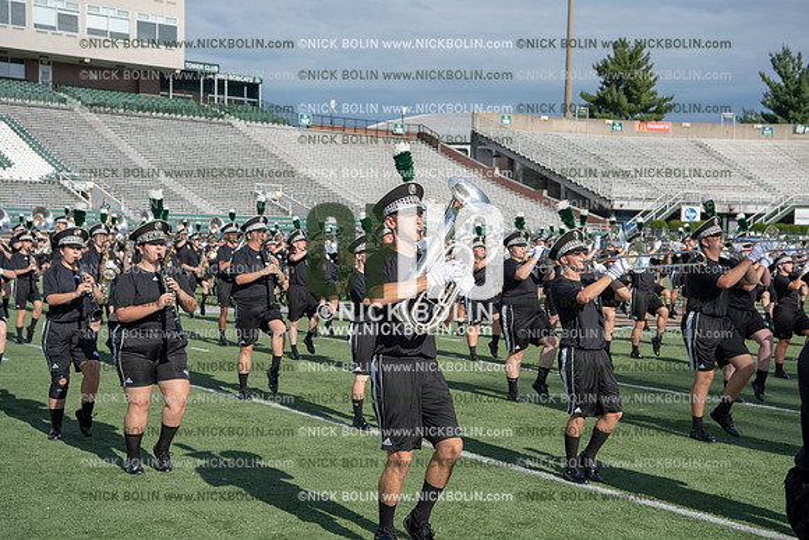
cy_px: 270
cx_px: 404
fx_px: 1169
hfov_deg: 38.2
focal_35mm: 52
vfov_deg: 26.0
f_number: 5.6
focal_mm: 52
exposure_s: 1/640
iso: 100
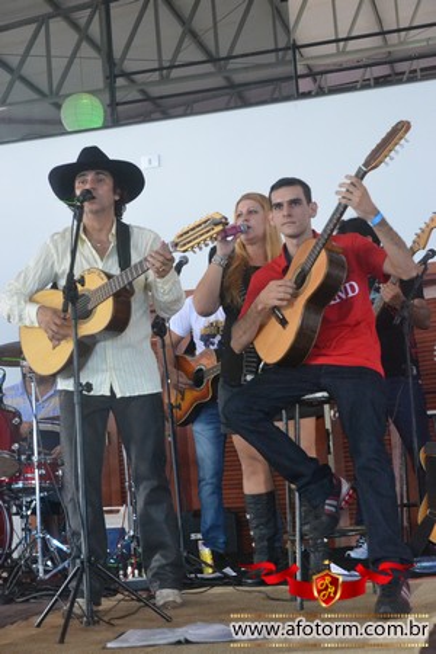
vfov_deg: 33.4
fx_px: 1090
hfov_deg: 22.6
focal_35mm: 60
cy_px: 327
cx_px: 218
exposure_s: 1/60
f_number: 4.5
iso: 3200
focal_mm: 40
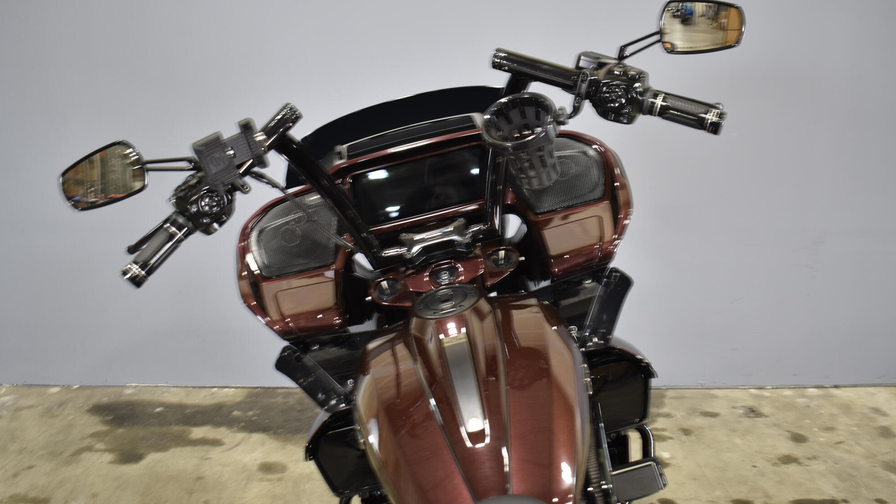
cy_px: 223
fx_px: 868
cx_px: 444
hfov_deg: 54.6
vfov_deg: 32.4
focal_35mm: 37
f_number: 3.8
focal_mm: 23
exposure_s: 1/13
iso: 400
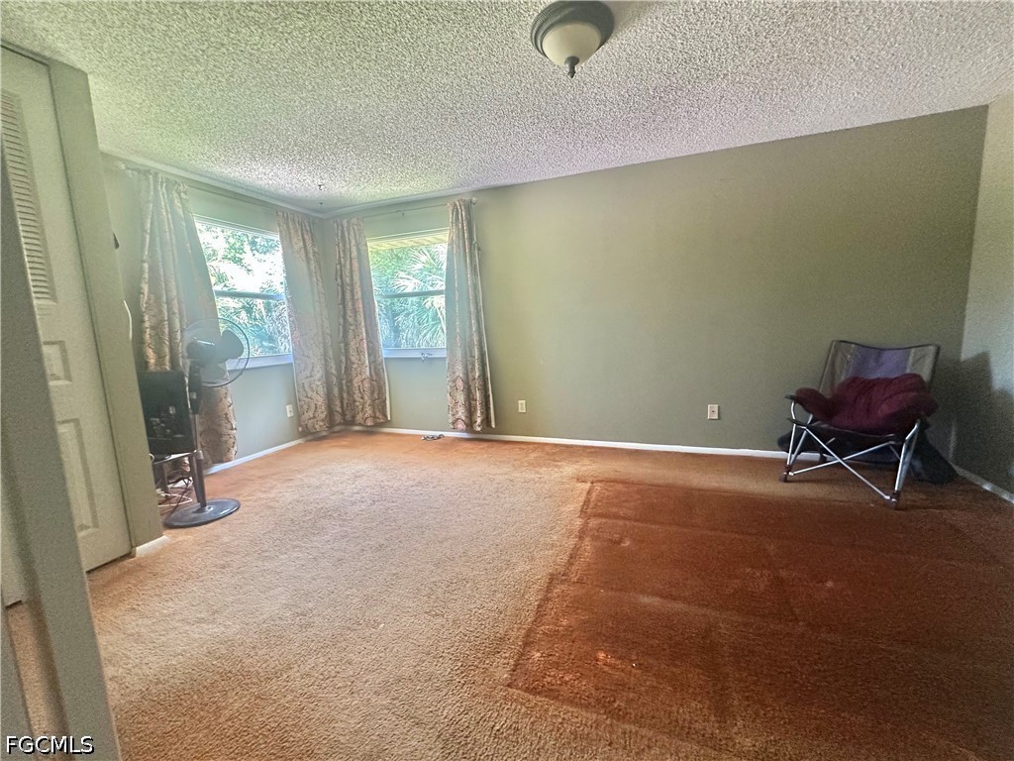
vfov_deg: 85.7
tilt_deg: -7.7
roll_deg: +2.1
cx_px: 507
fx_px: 410
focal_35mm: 14
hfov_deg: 102.1
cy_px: 380
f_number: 2.2
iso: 500
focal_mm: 2.22
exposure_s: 1/60
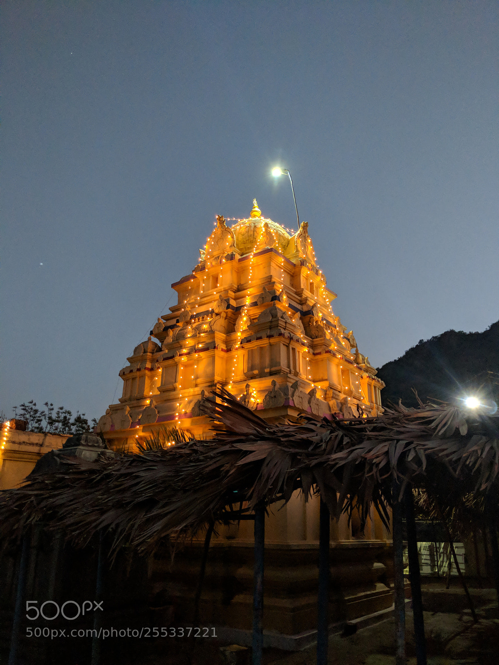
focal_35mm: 27
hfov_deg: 51.4
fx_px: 519
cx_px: 250
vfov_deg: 65.3
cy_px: 332
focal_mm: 4.44
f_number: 1.8
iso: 455
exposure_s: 1/50
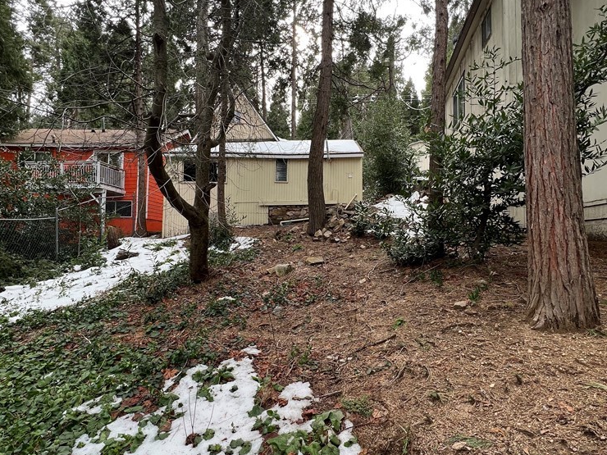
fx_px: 316
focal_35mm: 18
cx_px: 305
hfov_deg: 87.8
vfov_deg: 71.6
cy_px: 230
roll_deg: -0.4
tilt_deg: +2.5
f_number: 1.8
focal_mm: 1.57
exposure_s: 1/152
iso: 32
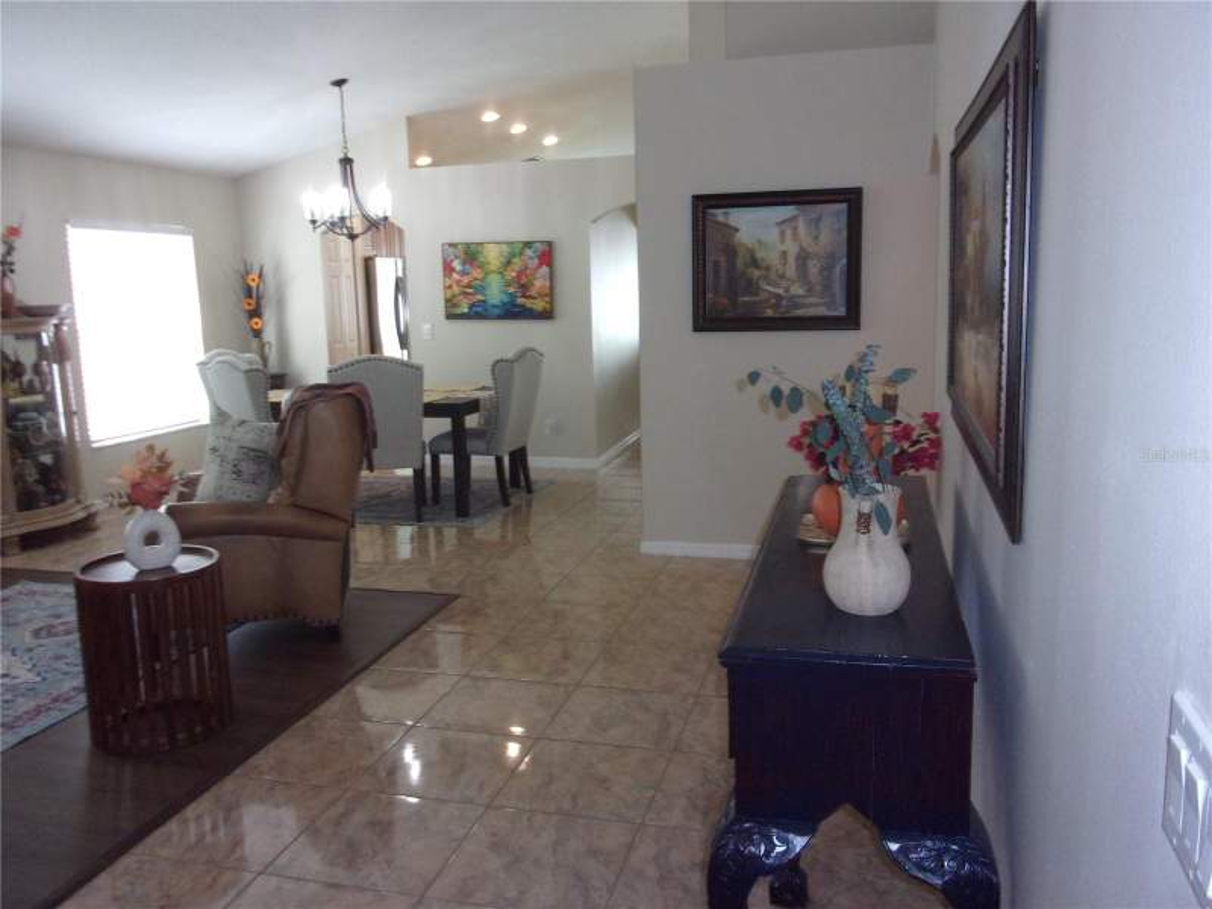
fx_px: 980
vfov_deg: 49.7
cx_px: 606
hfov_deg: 63.4
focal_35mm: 28
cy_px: 454
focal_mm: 5.1
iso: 250
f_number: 3.9
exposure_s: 1/34
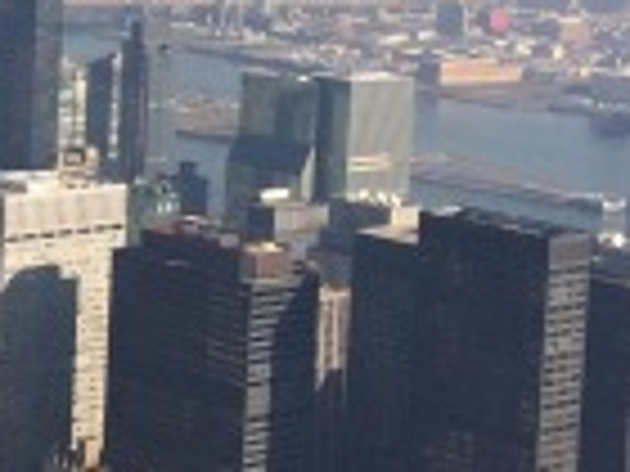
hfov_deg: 13.6
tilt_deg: -5.4
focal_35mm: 133
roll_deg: -1.3
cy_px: -63
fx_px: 2421
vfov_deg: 11.0
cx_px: -418
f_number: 2.2
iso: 32
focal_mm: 4.15
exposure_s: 1/2283
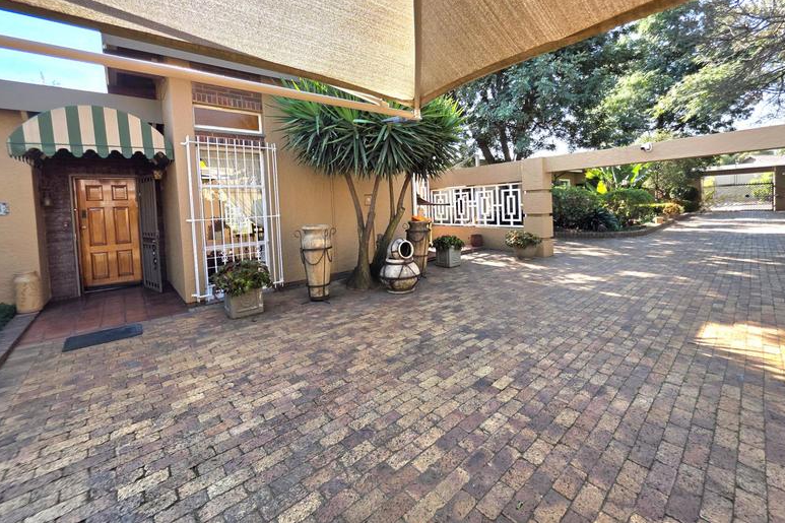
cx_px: 403
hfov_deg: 104.2
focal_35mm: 14
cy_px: 219
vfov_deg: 80.6
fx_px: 305
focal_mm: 2.2
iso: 40
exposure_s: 1/500
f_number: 1.9
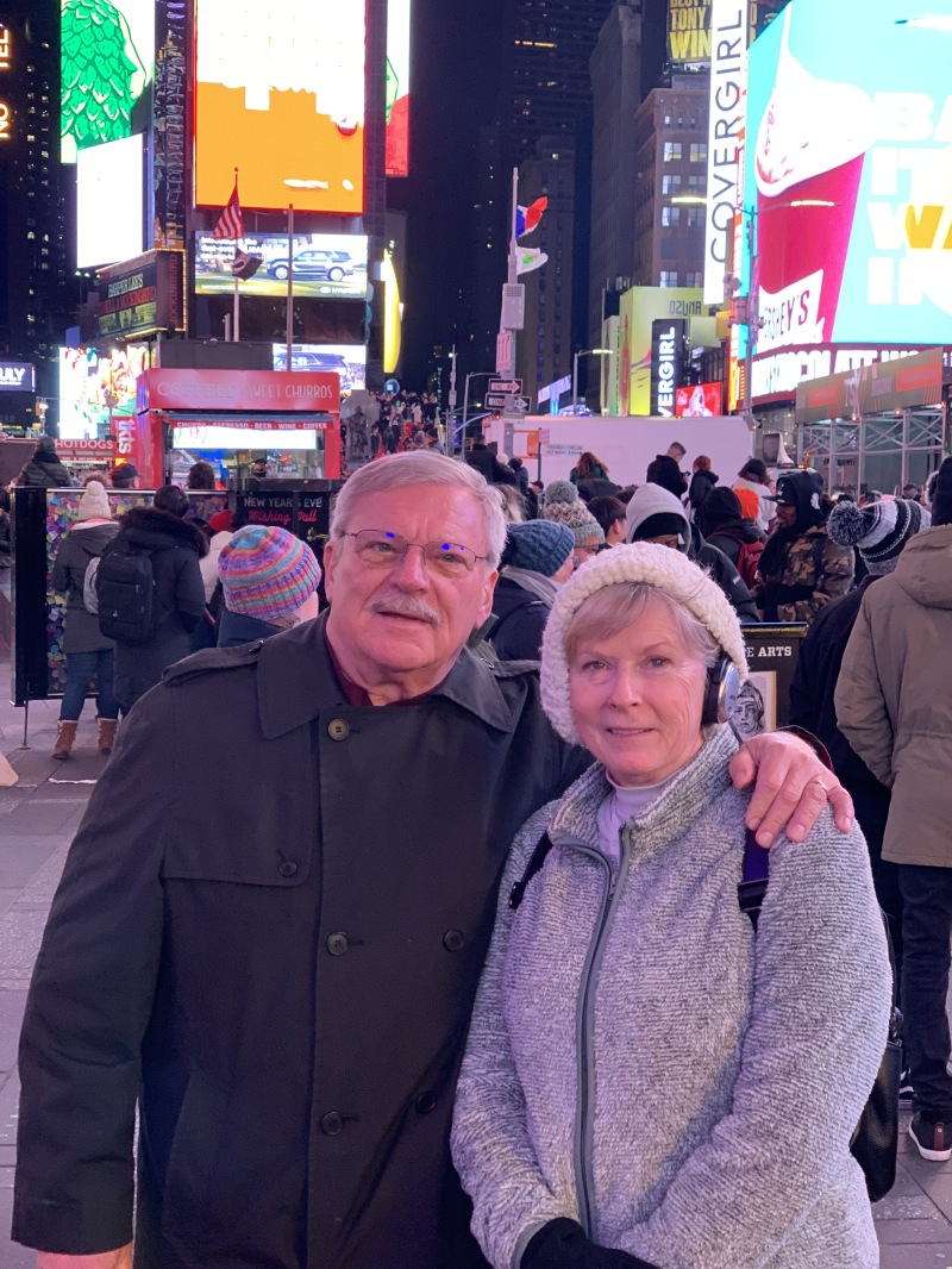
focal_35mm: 52
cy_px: 634
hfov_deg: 28.0
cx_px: 476
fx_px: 1906
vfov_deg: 36.8
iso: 125
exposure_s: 1/59
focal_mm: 6
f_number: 2.4
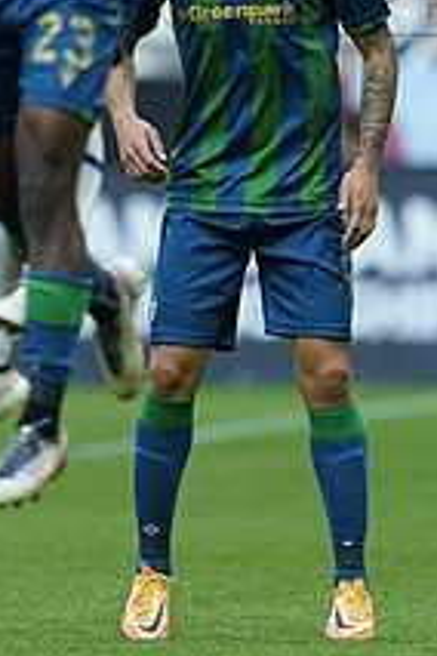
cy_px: -18
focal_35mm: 1634
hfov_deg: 0.8
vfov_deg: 1.3
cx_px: 122
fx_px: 29750
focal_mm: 600
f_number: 4
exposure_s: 1/1600
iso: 3200
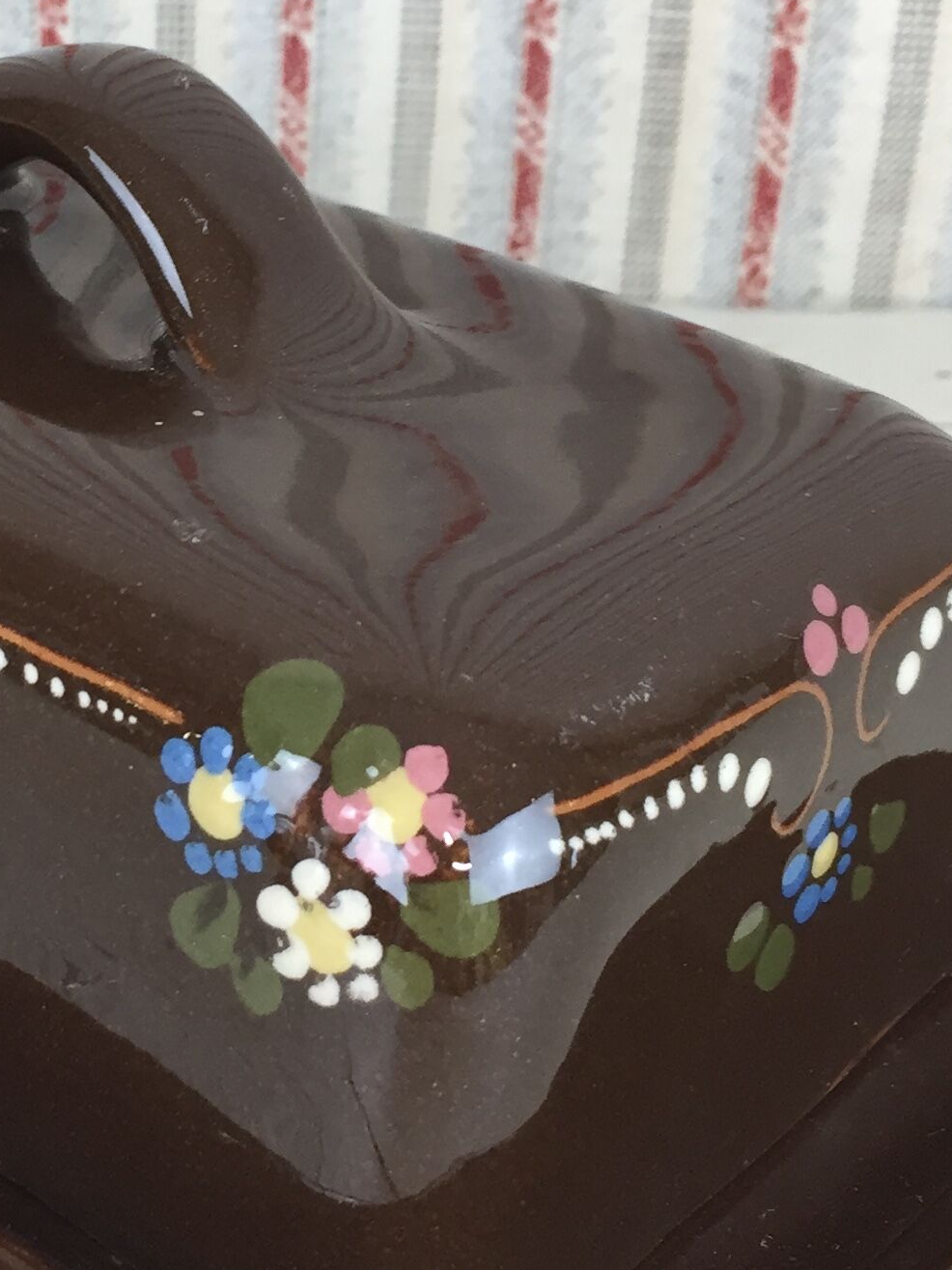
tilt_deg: -27.3
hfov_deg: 20.1
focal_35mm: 72
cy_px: 553
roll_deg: +0.7
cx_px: 139
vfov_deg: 27.0
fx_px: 2641
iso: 40
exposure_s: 1/33
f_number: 2.2
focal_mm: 4.15
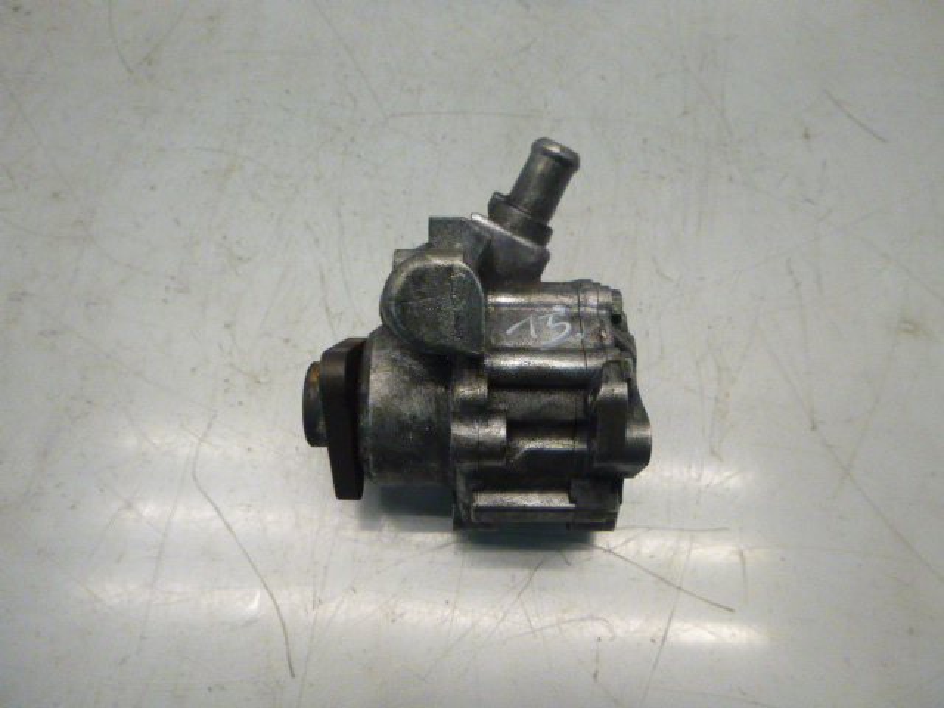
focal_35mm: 25
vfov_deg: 54.9
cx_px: 472
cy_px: 354
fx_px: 682
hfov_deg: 69.4
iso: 320
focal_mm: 4.5
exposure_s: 1/60
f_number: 3.9
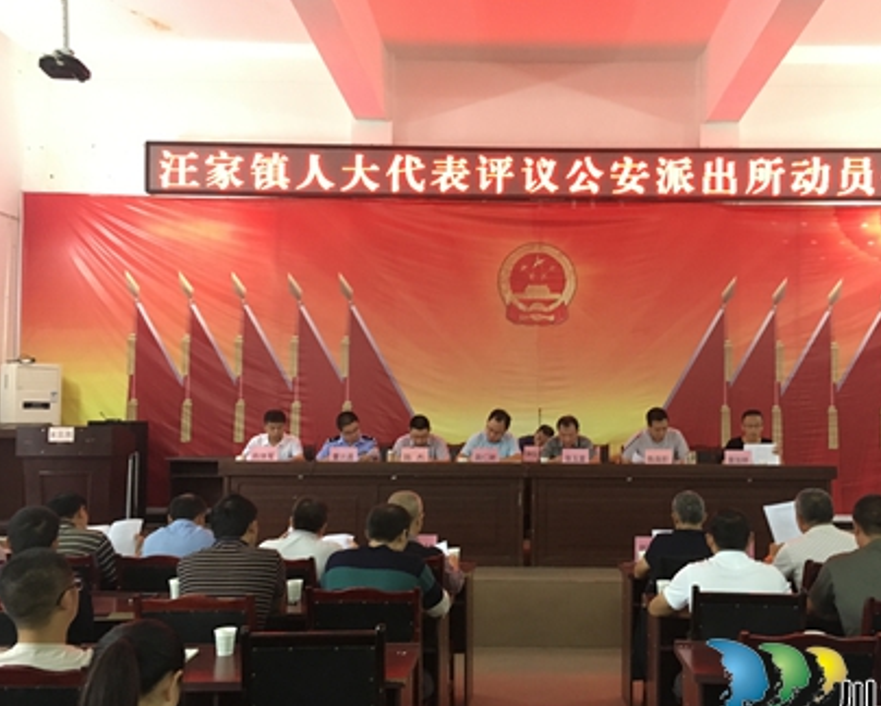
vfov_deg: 42.2
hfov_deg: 51.2
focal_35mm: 35
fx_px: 913
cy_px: 385
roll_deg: -0.6
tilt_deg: +3.3
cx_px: 523
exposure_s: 1/17
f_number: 2.2
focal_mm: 4.15
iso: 400
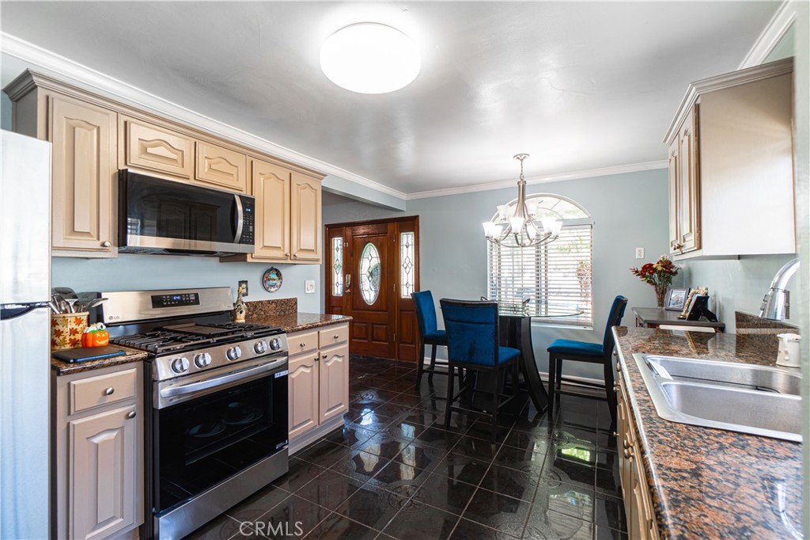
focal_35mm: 15
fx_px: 337
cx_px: 405
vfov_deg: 77.3
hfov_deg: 100.4
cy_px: 270
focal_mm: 10
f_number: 7.1
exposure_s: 1/3
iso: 100
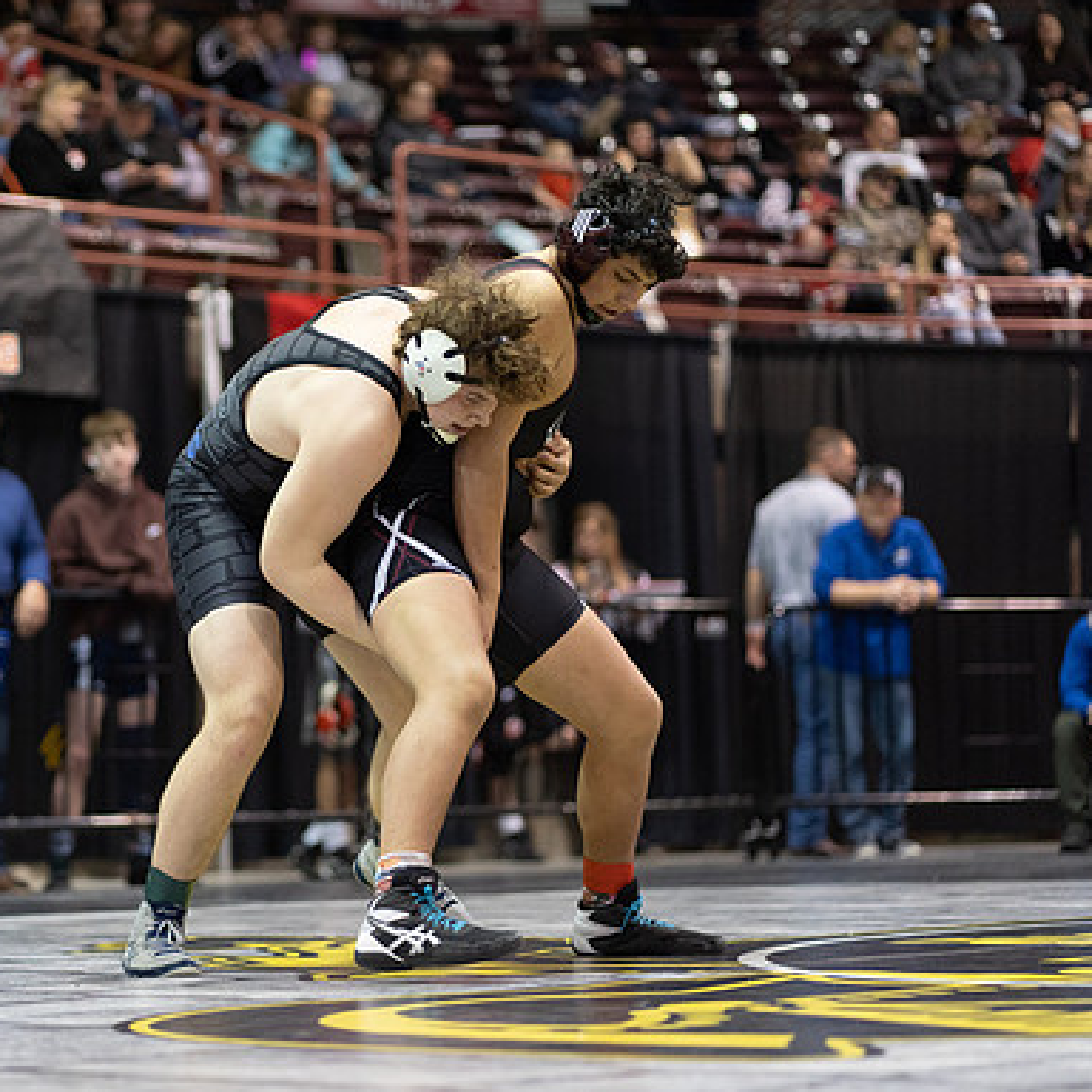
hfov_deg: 15.9
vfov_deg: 16.0
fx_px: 3890
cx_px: 293
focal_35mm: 109
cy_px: 547
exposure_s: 1/500
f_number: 1.8
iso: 2500
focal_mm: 85
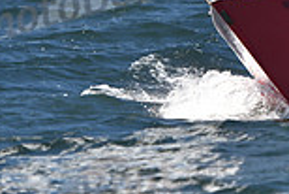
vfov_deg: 2.5
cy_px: 71
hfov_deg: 3.8
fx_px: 4395
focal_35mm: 547
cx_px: 325
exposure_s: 1/800
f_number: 2.8
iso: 200
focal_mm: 145
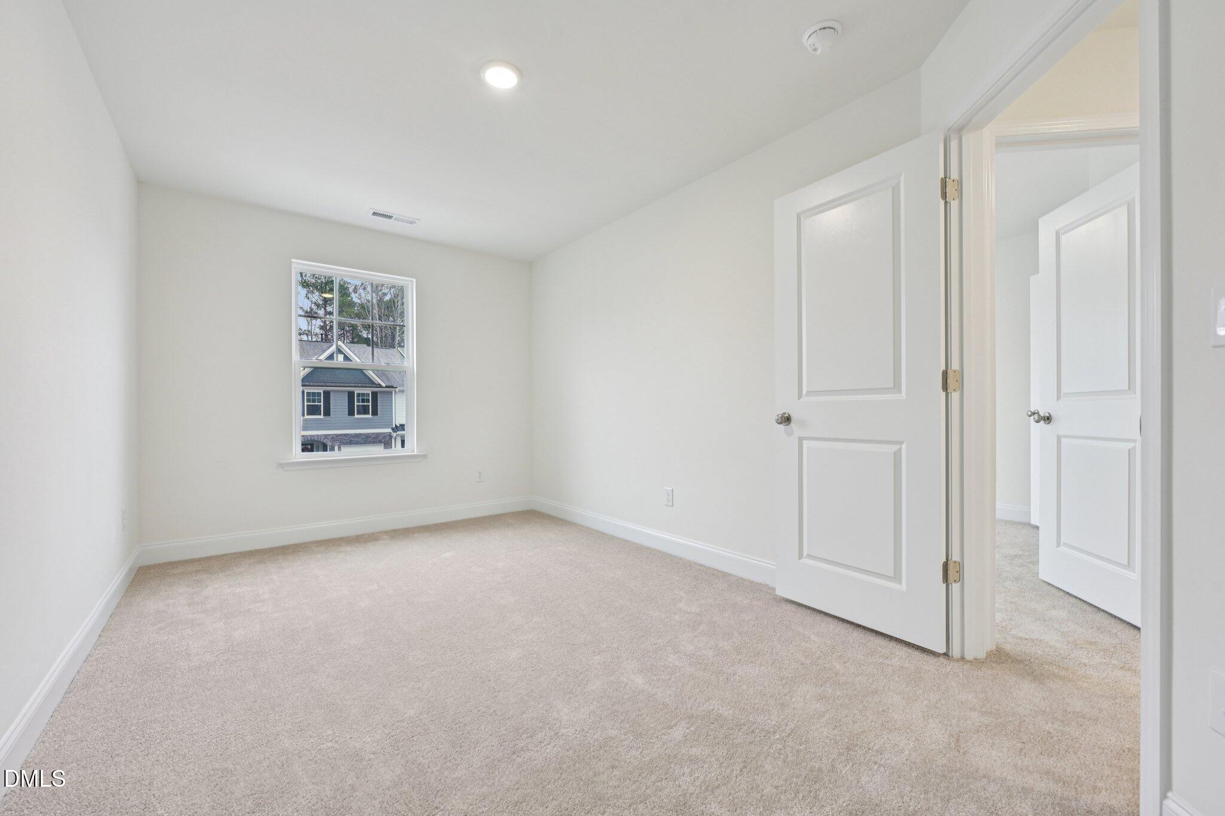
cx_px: 612
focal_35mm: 14
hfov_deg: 104.3
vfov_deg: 81.2
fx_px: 476
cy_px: 408
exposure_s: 1/30
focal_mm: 14
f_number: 7.1
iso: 400
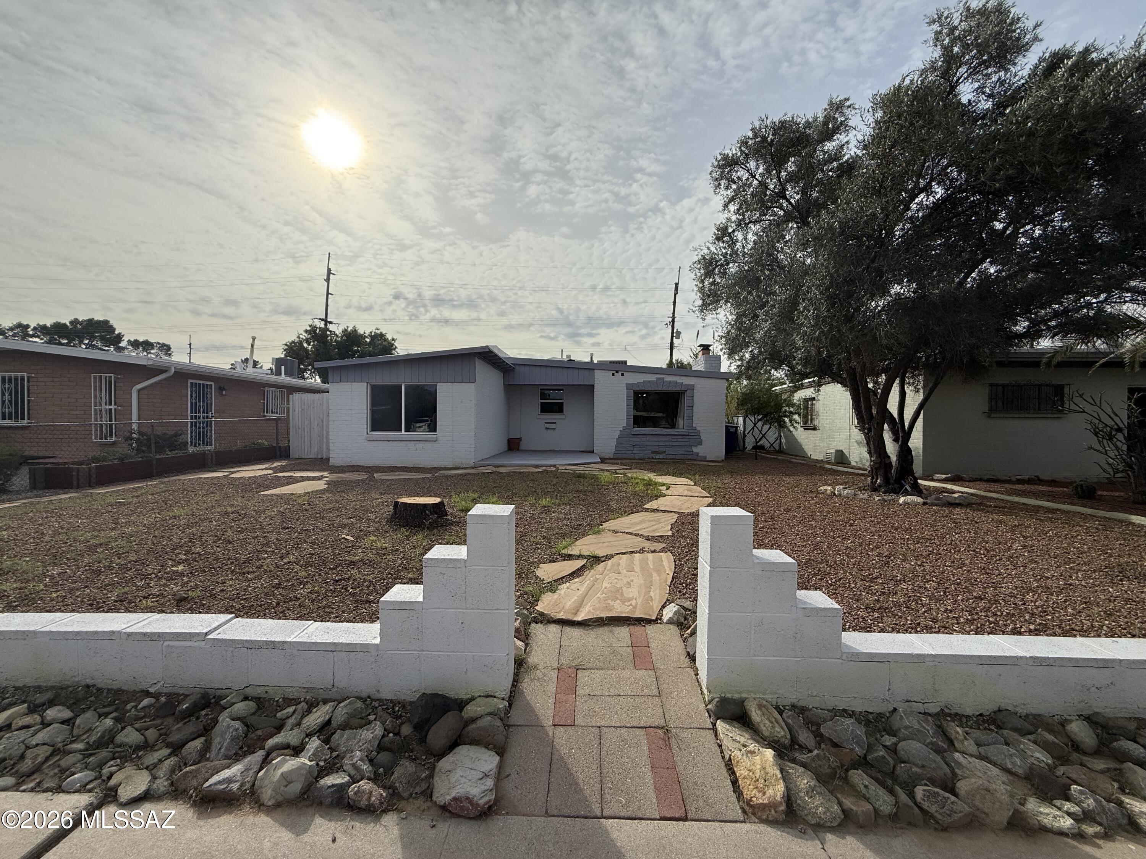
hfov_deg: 102.1
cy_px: 430
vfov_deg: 85.7
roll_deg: -0.7
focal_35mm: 14
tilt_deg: +0.0
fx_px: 463
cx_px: 573
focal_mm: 2.22
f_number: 2.2
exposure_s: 1/5618
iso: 50
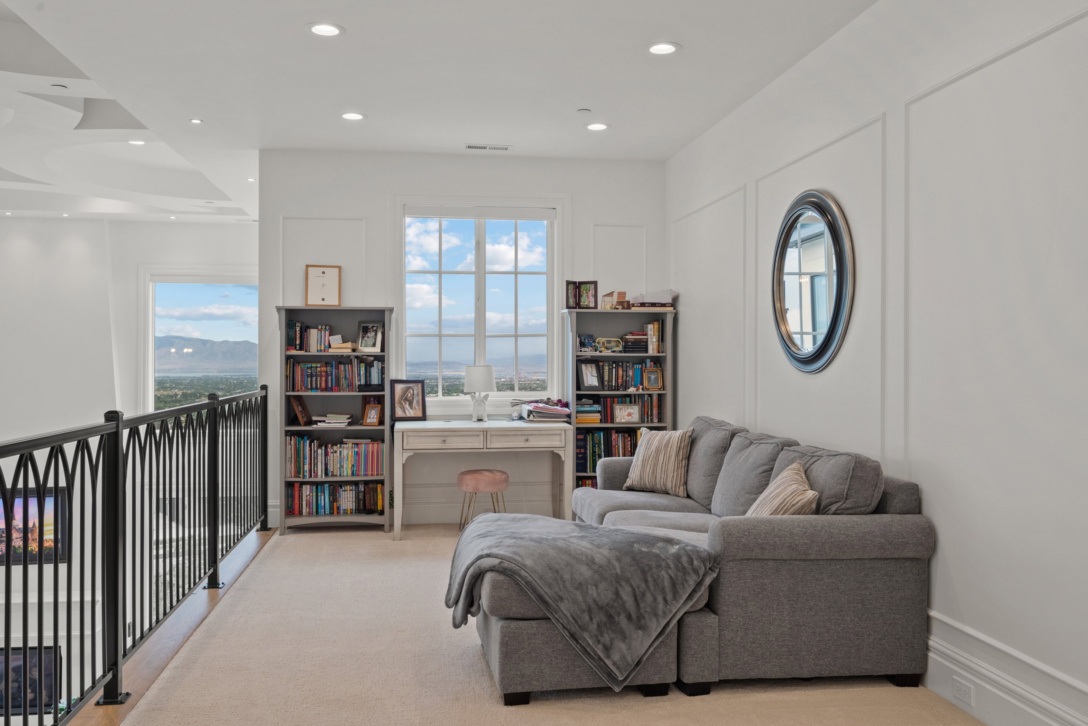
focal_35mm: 28
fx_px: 831
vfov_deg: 47.2
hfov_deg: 66.4
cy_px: 363
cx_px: 544
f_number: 8
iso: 500
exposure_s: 1/3
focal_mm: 27.5
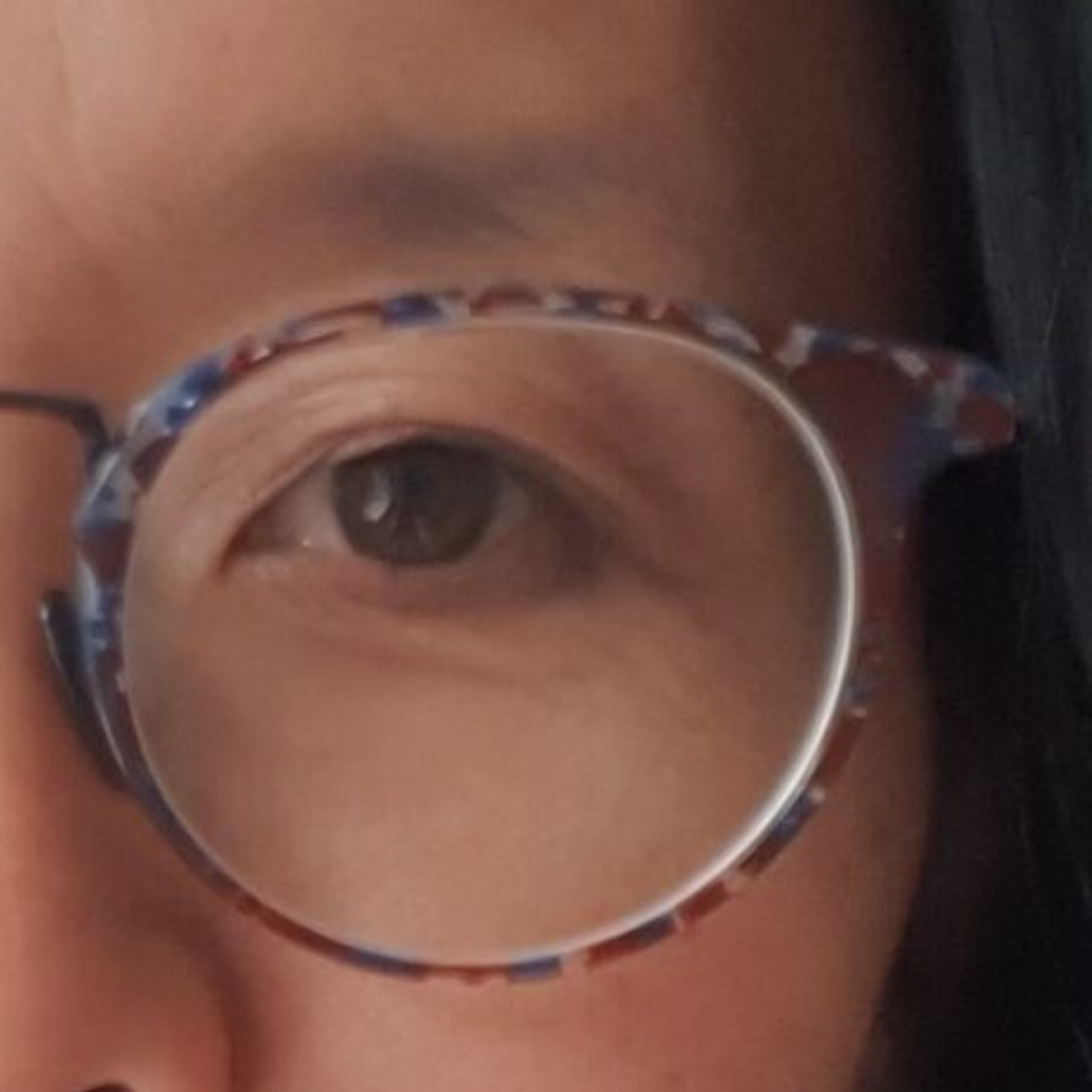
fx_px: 5389
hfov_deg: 11.3
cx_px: -279
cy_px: 1390
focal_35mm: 151
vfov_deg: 11.3
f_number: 1.7
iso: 100
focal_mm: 2.92
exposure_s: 1/100
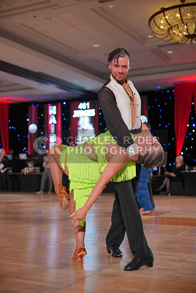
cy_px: 146
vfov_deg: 38.9
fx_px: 416
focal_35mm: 51
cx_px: 98
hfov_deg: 26.5
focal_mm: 51
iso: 1000
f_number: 2.8
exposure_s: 1/400
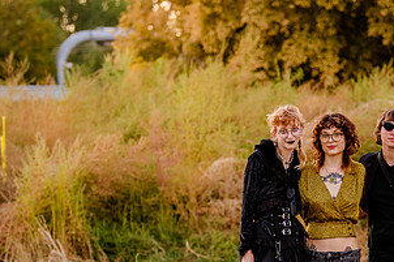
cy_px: 221
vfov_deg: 7.9
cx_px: 247
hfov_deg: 11.9
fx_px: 1892
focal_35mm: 173
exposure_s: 1/250
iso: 640
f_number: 2.8
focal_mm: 90
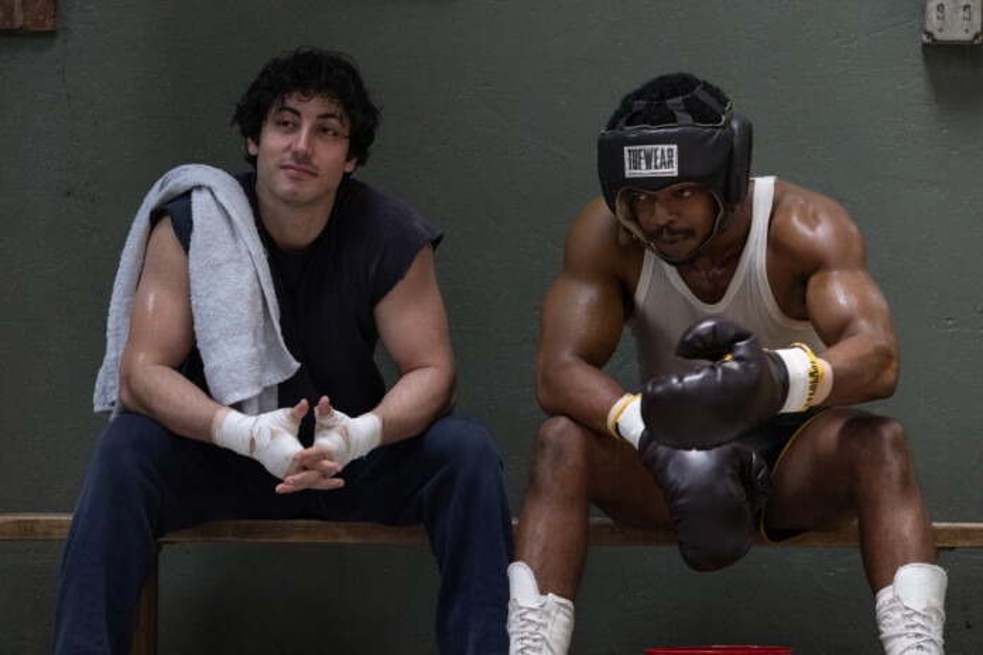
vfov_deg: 10.5
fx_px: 3577
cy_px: 328
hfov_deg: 15.6
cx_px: 492
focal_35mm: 131
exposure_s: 1/160
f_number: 4.5
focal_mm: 87.1
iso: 2000
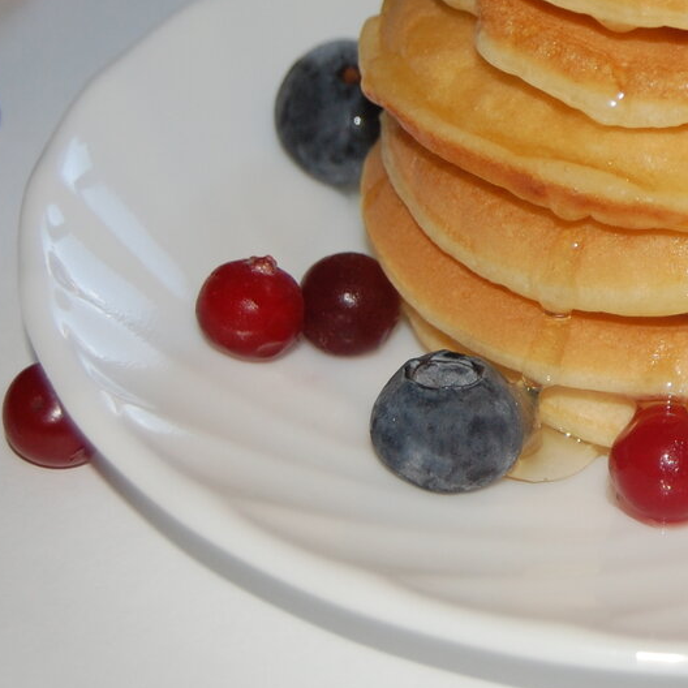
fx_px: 3261
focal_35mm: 145
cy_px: 147
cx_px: 752
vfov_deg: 12.0
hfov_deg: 11.9
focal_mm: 40
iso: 400
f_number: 5
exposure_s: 1/60
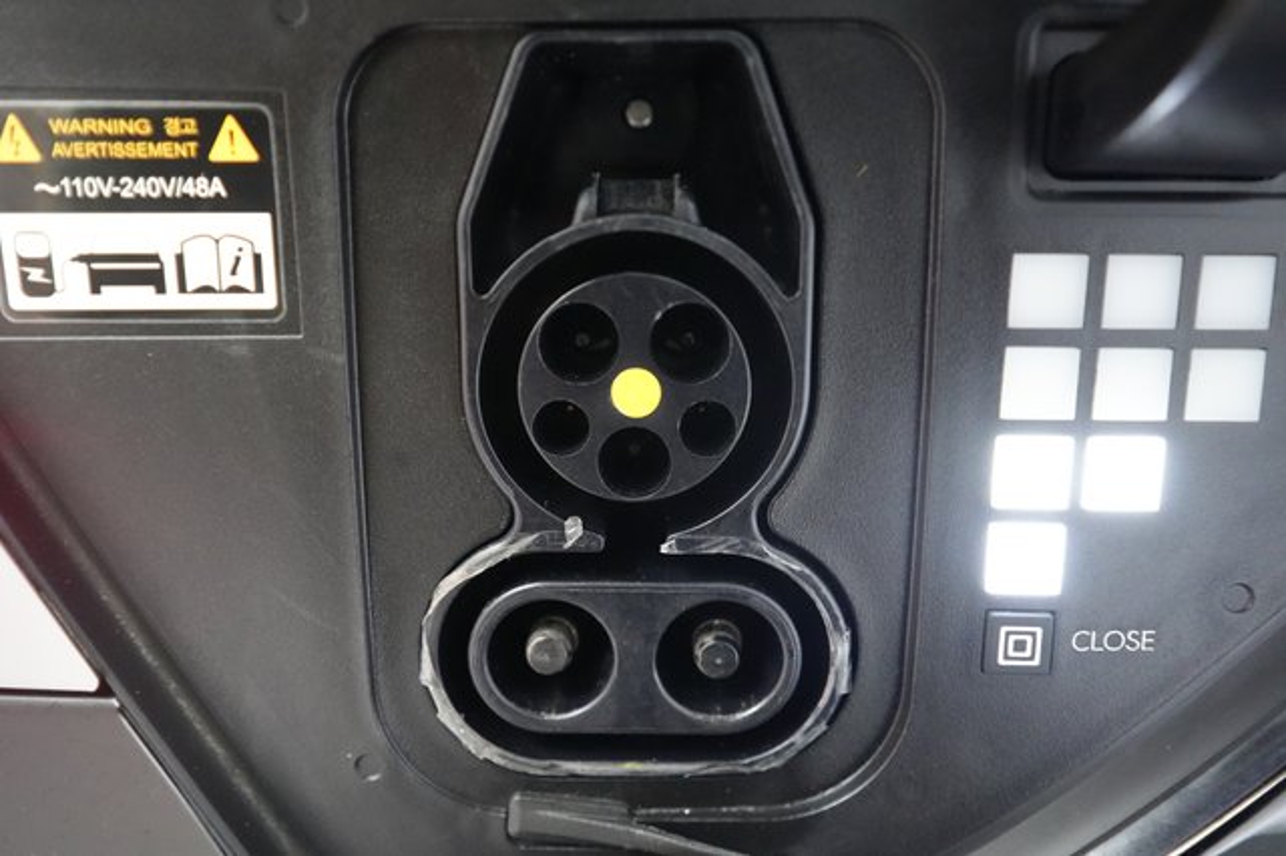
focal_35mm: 25
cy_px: 428
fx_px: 893
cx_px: 643
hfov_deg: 71.5
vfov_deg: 51.2
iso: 12800
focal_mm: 25
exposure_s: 1/125
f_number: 2.8
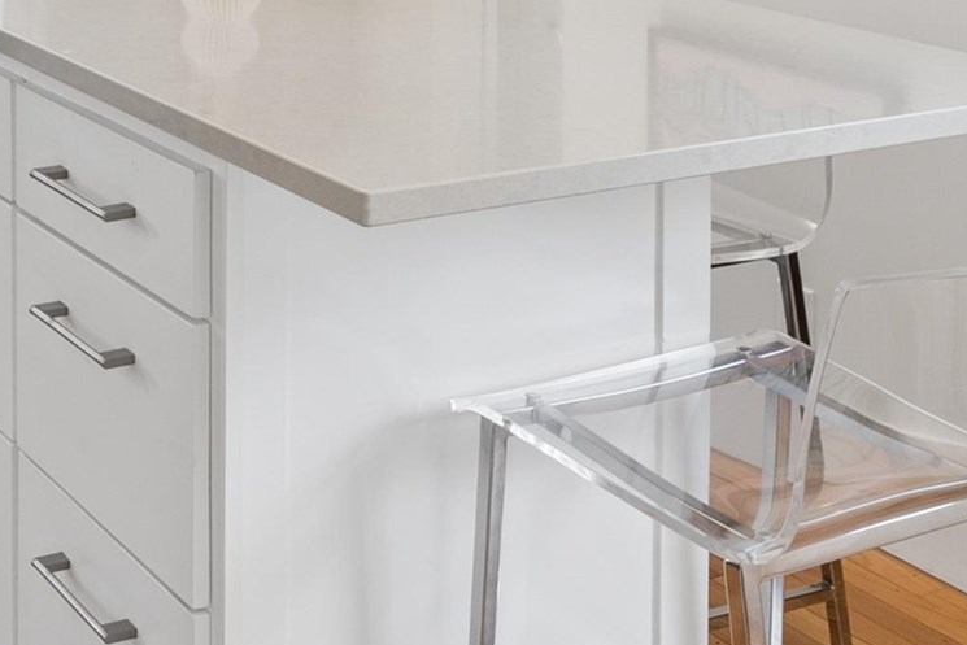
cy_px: -330
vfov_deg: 18.3
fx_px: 1773
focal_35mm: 66
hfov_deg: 29.0
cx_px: 56
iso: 320
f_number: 7.1
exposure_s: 1/30
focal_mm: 16
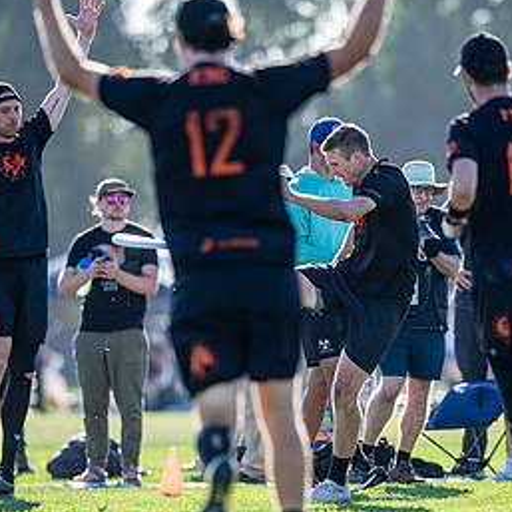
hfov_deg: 3.8
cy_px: 294
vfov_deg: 3.8
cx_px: 305
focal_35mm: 461
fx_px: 7714
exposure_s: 1/1250
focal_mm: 240
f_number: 3.2
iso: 180
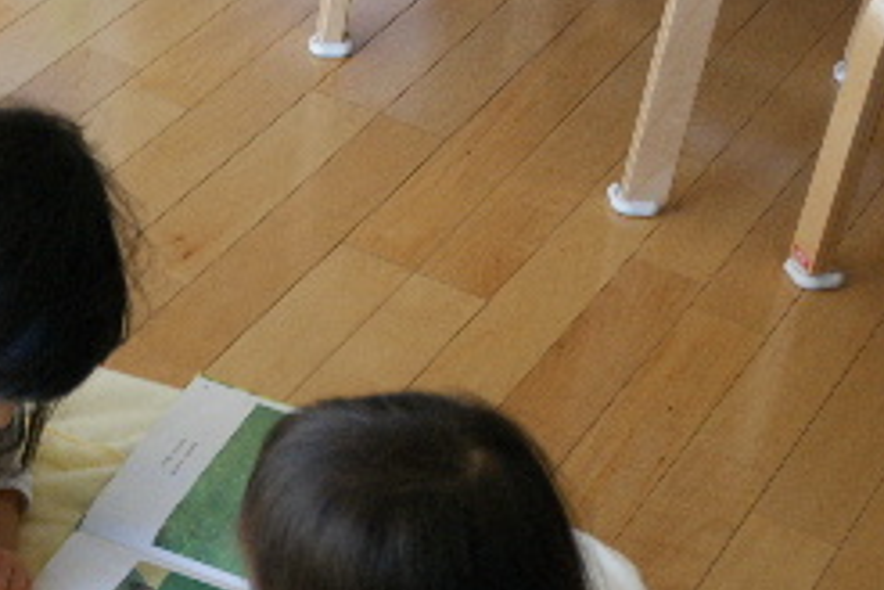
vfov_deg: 13.8
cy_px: 541
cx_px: 225
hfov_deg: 20.7
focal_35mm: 98
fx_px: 2405
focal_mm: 35
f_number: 4.5
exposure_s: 1/60
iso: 400
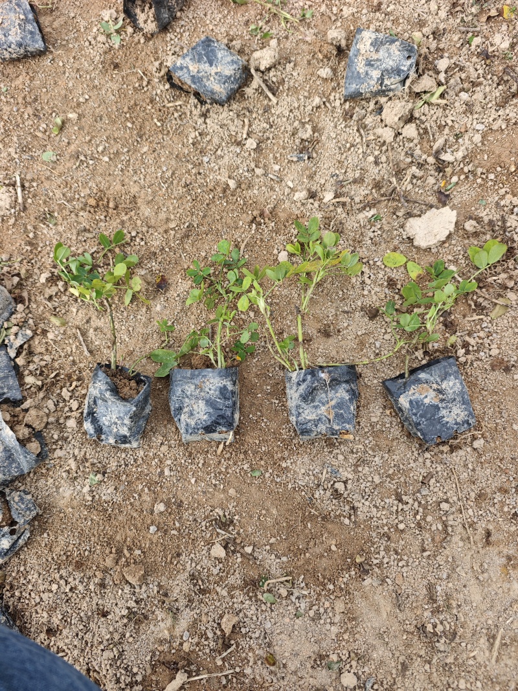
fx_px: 459
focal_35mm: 23
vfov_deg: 73.9
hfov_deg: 58.9
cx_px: 259
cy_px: 346
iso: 50
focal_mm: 6.55
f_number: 1.6
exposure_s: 1/552
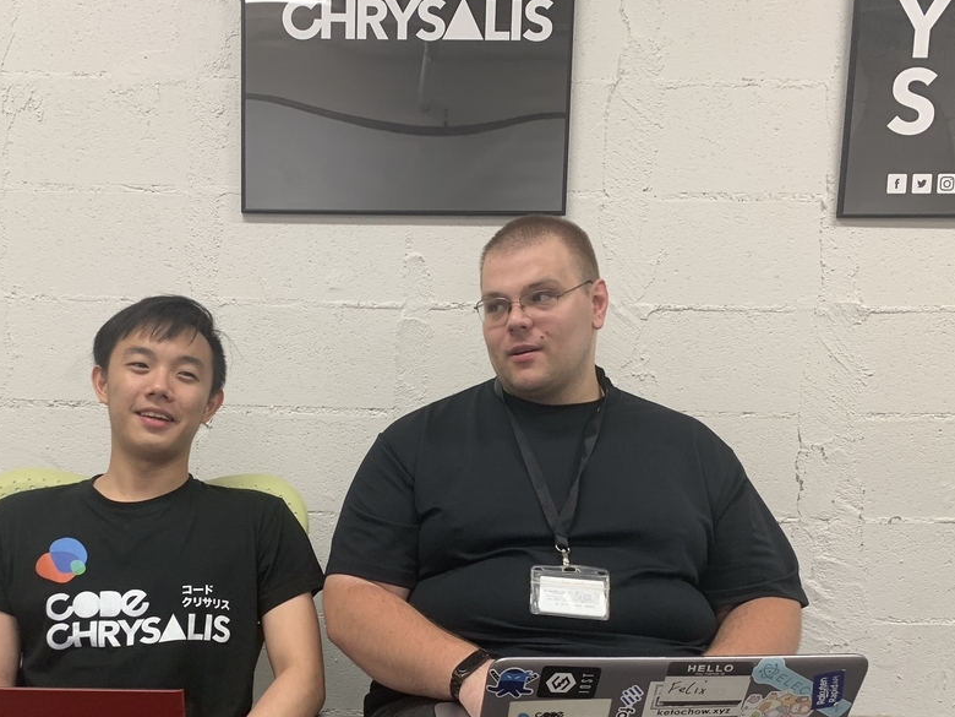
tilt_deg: -8.6
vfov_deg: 35.1
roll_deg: -1.1
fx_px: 1104
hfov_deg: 46.2
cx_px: 337
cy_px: 543
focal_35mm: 40
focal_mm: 4.25
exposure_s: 1/50
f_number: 1.8
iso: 50
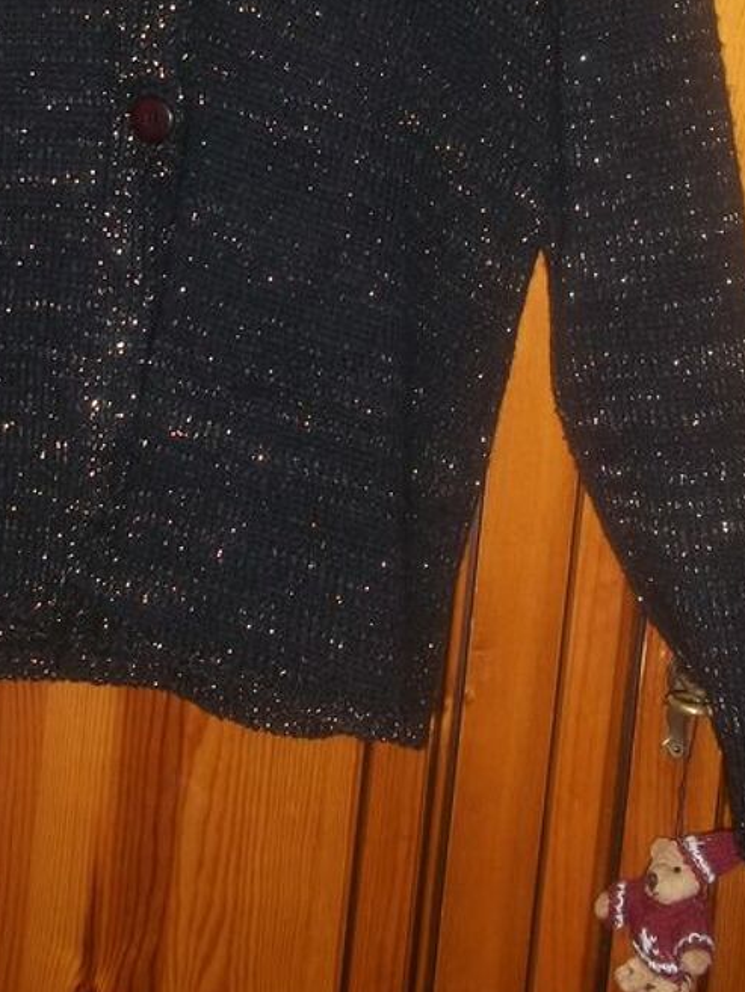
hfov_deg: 20.1
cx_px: 206
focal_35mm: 73
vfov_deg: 25.6
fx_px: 2094
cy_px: 54
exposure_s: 1/30
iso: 64
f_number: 3.1
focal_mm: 6.5
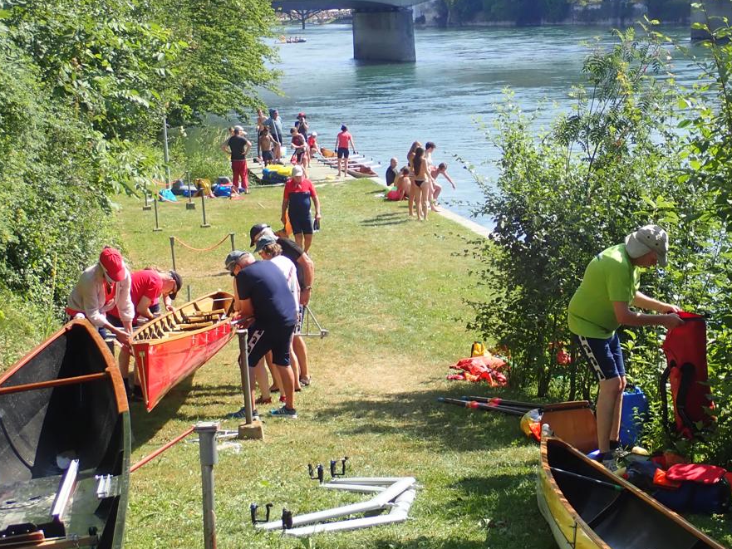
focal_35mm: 77
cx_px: 511
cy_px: 222
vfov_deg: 19.1
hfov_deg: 25.1
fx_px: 1628
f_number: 4.5
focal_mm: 9.61
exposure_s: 1/250
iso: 100
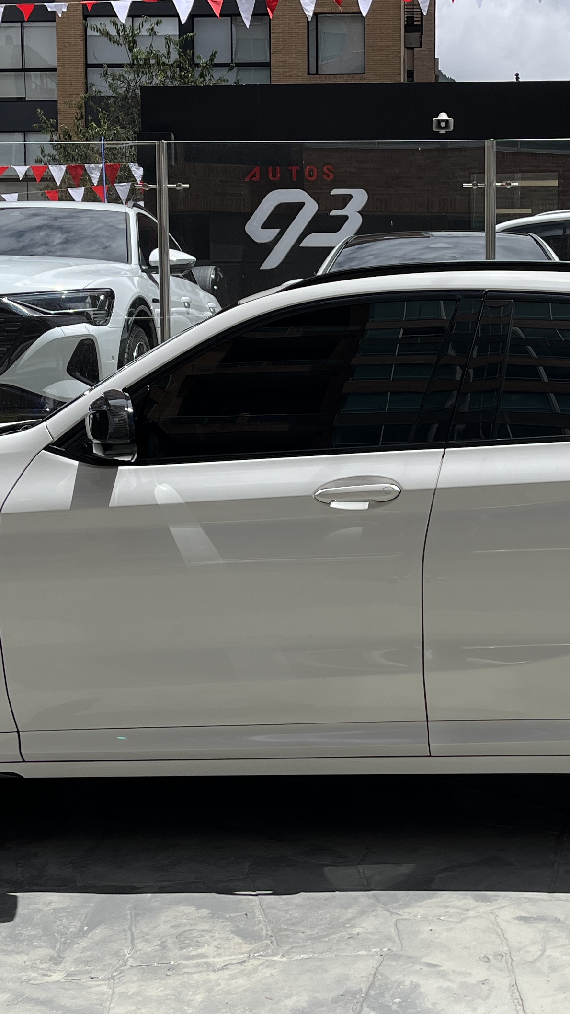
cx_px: 377
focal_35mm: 54
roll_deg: +0.3
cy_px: 506
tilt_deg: -4.3
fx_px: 1451
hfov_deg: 22.1
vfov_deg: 38.5
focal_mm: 5.1
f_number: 1.6
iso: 50
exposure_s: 1/6897
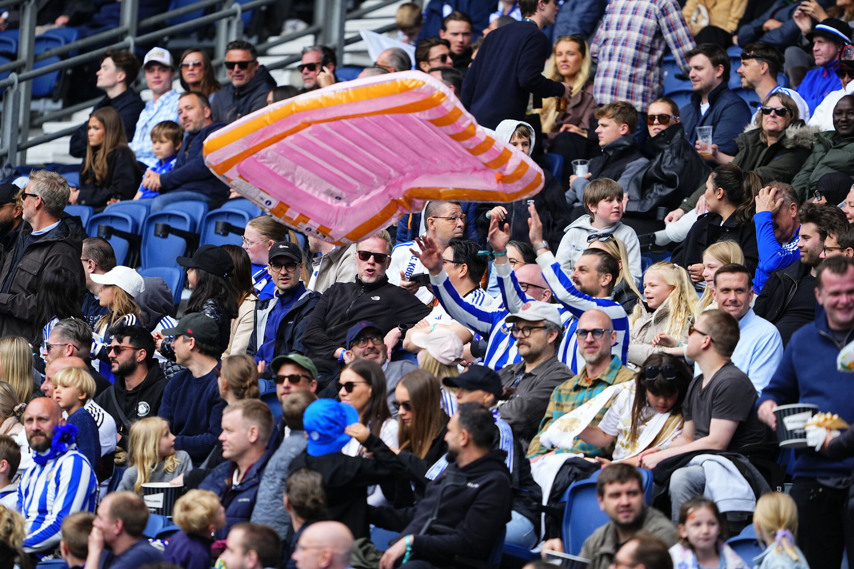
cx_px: 427
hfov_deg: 5.2
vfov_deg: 3.4
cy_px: 284
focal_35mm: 400
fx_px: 9488
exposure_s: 1/2000
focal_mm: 400
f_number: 2.8
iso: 640
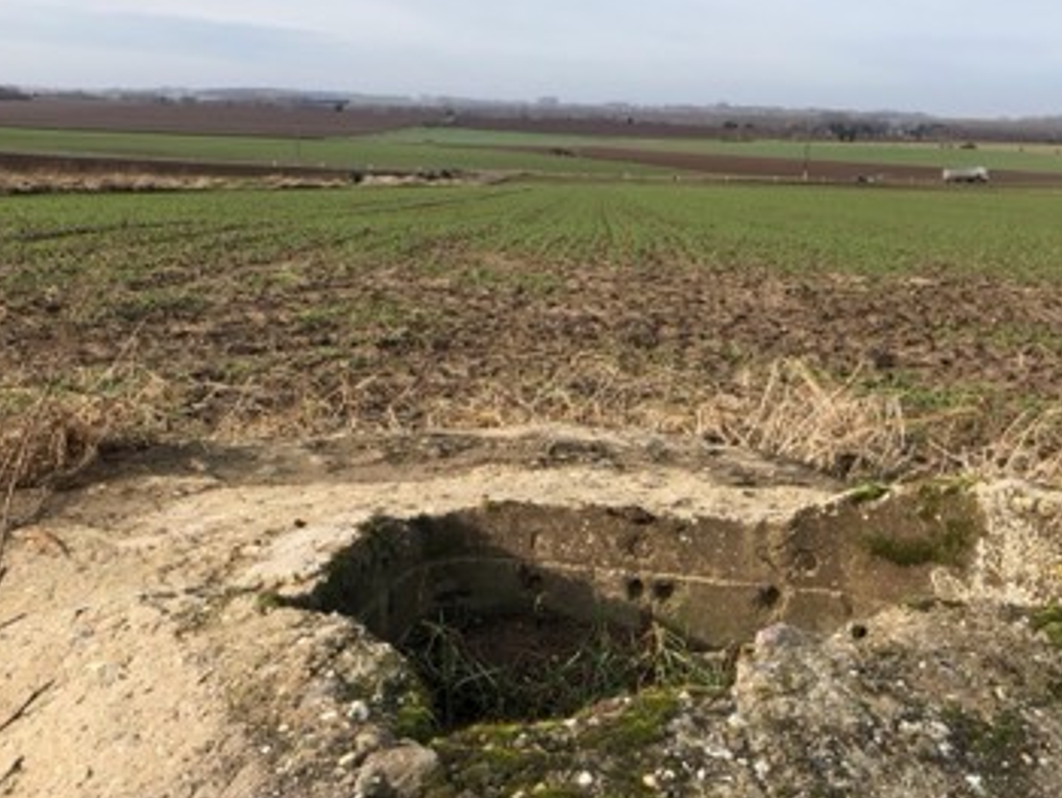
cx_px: 580
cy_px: 519
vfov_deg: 30.1
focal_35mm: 48
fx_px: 1474
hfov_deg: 39.6
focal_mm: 4
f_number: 1.8
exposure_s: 1/873
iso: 20
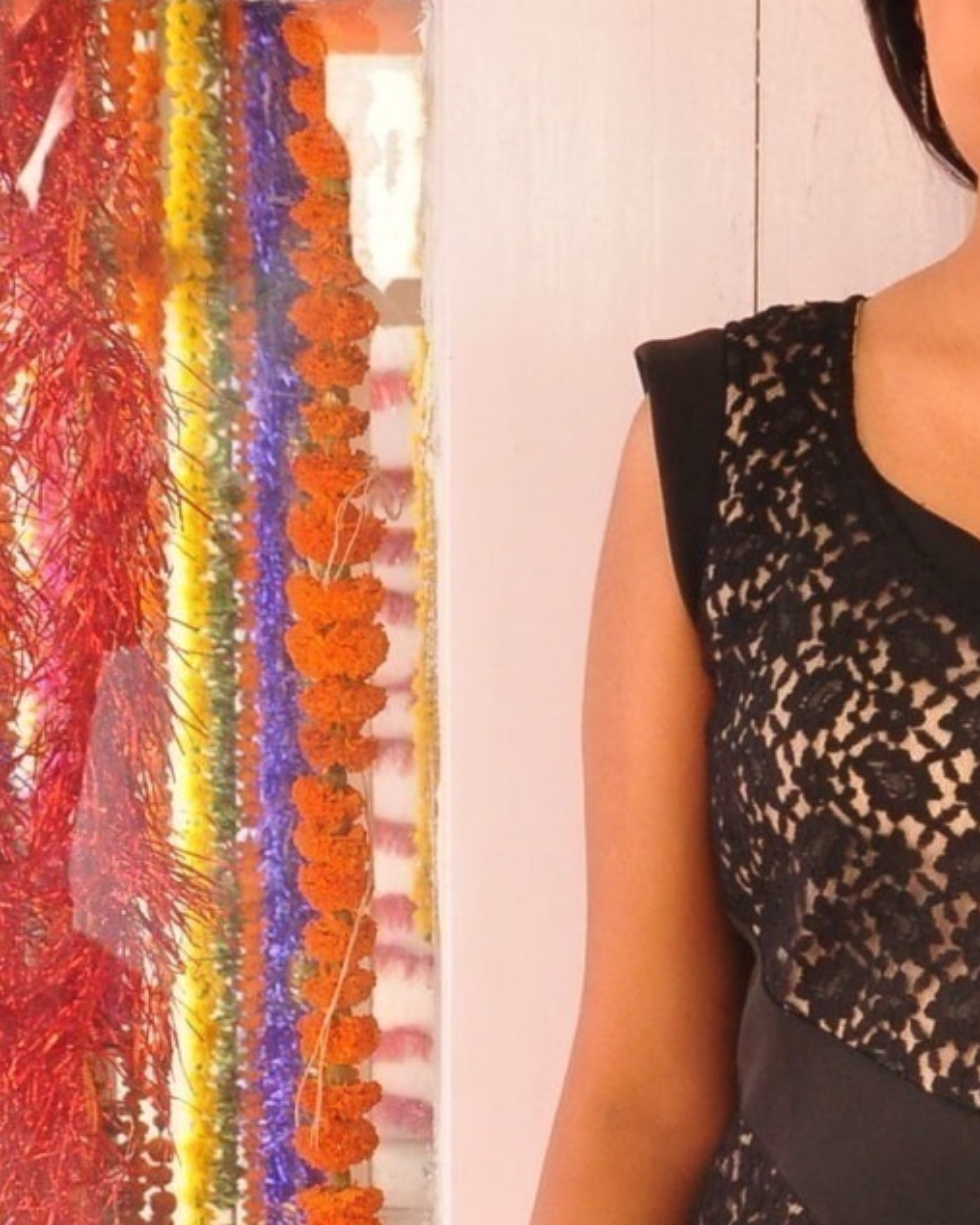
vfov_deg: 14.0
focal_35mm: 136
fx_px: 4931
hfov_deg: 11.2
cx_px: 1092
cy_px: 1207
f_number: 10
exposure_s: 1/125
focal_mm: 34
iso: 1250
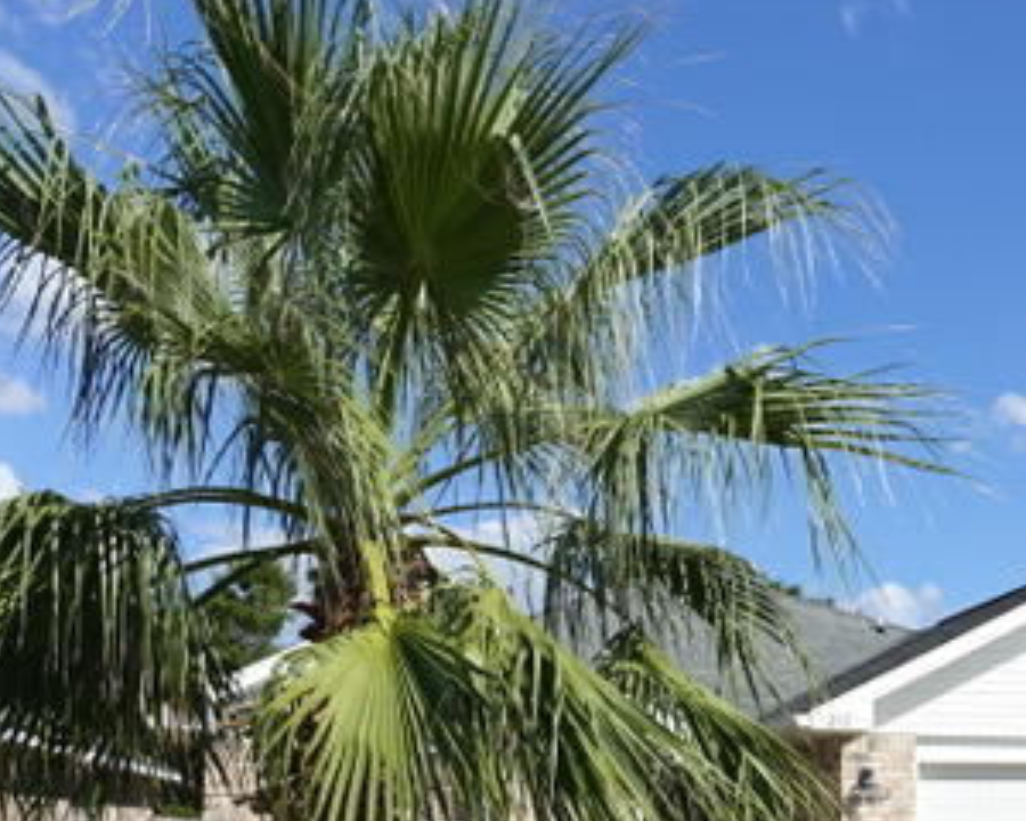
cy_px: 717
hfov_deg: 38.5
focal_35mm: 48
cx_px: 643
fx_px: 1458
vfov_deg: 30.3
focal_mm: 8.8
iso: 125
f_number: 5.6
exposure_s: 1/640
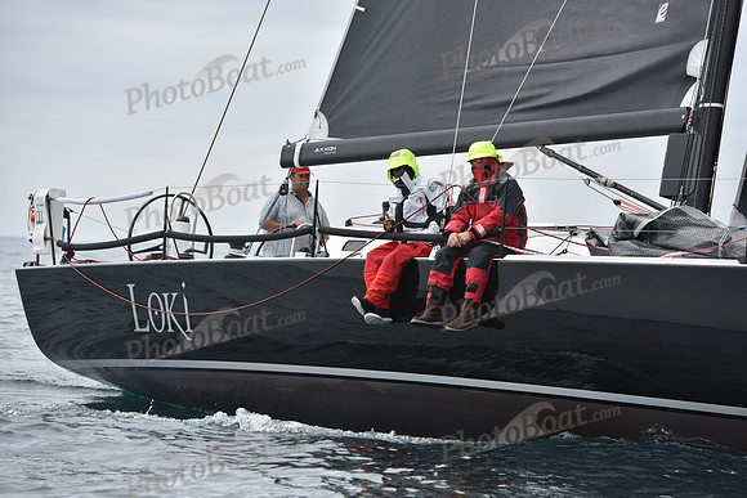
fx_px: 3632
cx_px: 374
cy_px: 249
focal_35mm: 175
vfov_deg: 7.9
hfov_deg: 11.7
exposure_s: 1/800
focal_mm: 175
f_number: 5.6
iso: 250
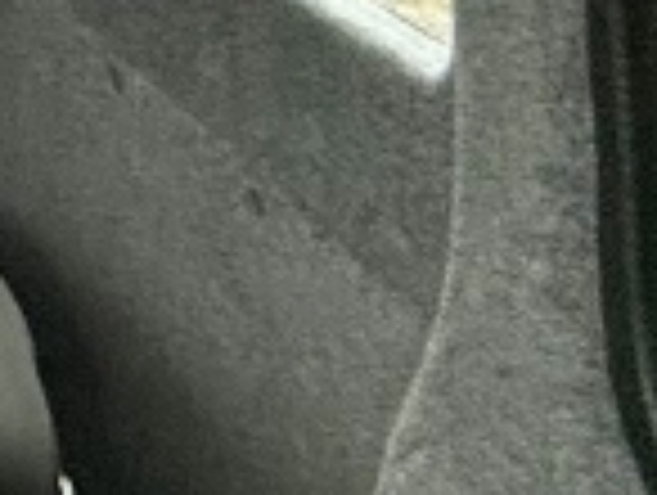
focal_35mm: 98
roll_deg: -2.1
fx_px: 1863
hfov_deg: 10.3
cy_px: -423
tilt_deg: -6.2
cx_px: -1512
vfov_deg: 13.4
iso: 200
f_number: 2.2
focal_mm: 2.22
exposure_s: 1/99
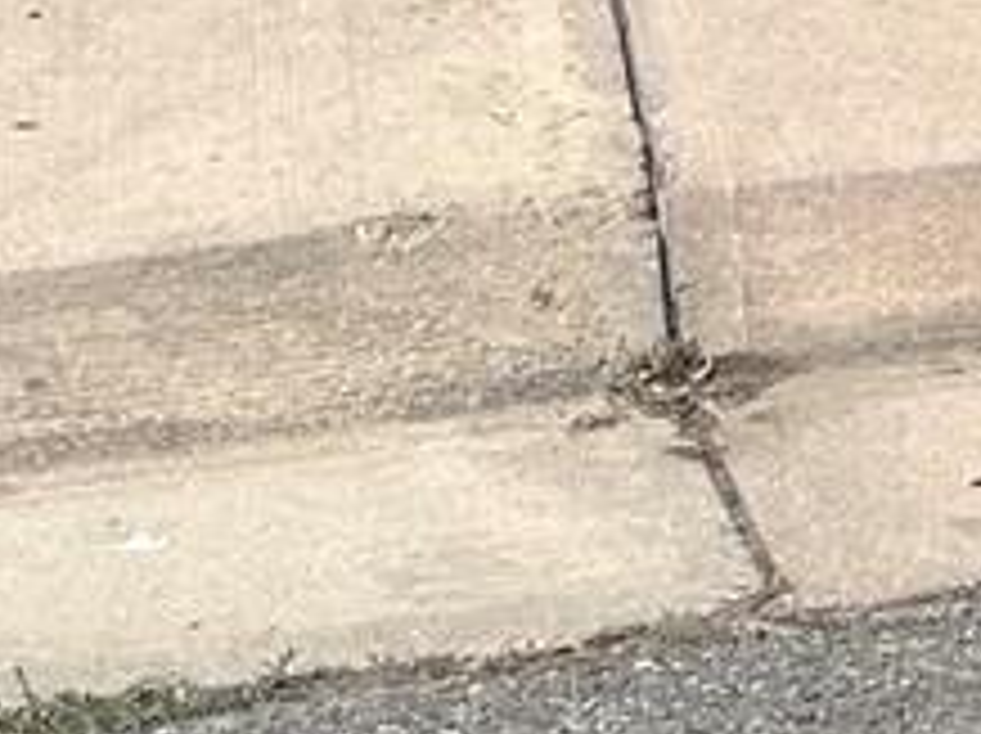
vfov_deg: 6.7
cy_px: -1783
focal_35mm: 191
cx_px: 1134
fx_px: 5407
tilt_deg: +1.0
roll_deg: +0.8
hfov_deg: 10.2
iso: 50
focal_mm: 5.1
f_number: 1.6
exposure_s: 1/3623
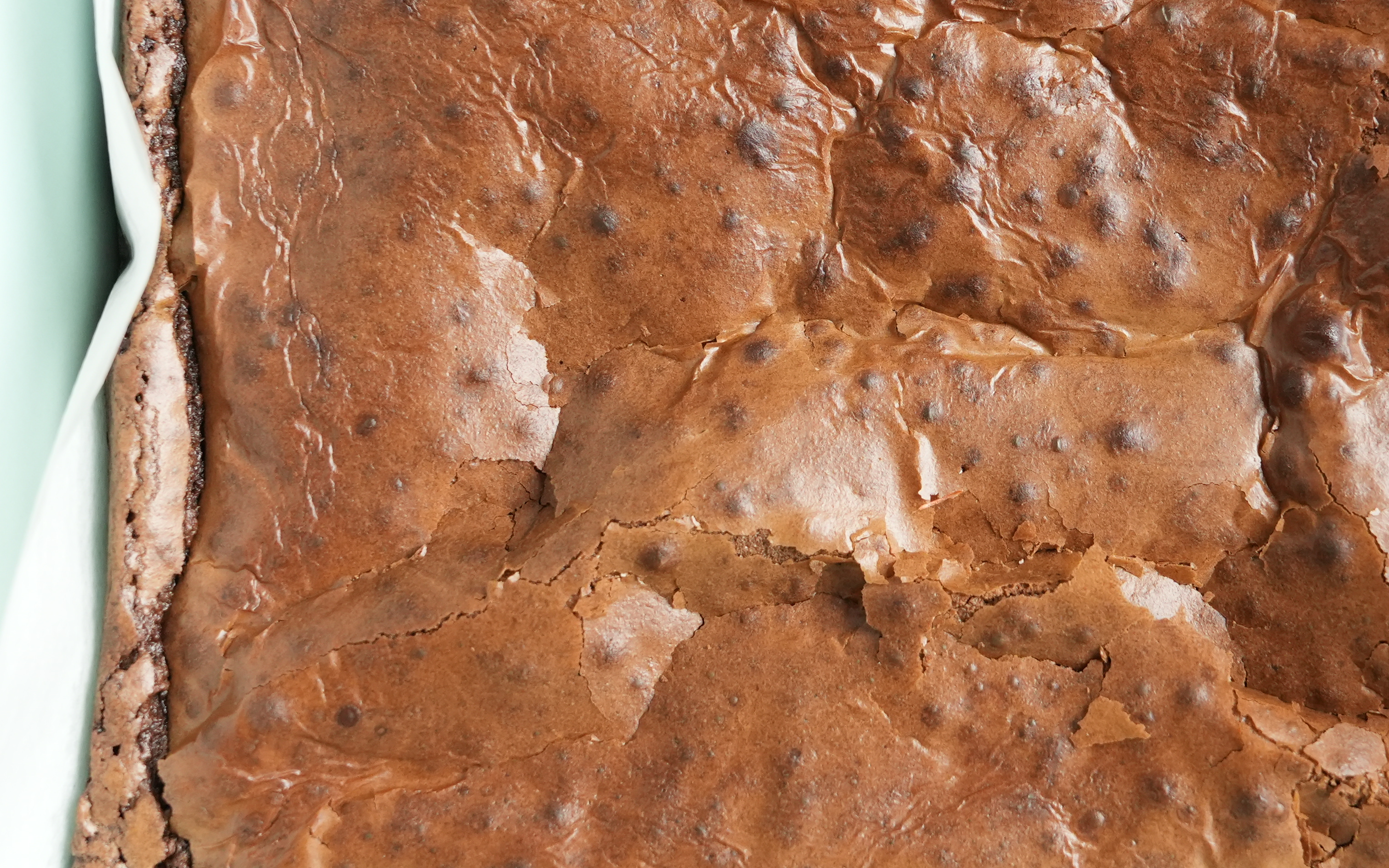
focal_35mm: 56
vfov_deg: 23.0
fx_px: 2120
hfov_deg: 35.9
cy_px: 276
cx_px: 920
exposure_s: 1/125
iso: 1600
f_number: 5
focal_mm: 24
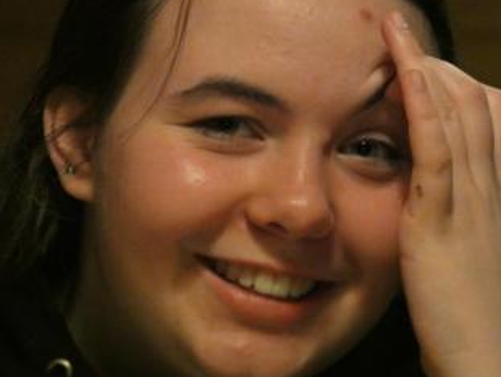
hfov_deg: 2.6
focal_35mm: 774
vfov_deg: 1.9
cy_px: 159
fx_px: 11211
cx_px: 270
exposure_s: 1/30
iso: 1600
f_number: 5.6
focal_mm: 107.6
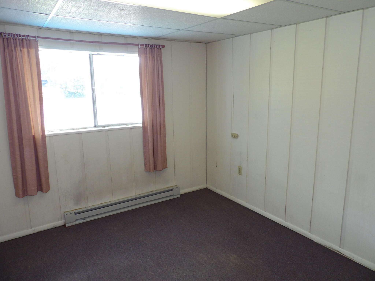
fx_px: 260
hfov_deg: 71.6
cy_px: 140
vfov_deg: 56.8
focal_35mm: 24
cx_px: 188
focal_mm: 4.3
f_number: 3.2
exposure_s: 1/33
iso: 179
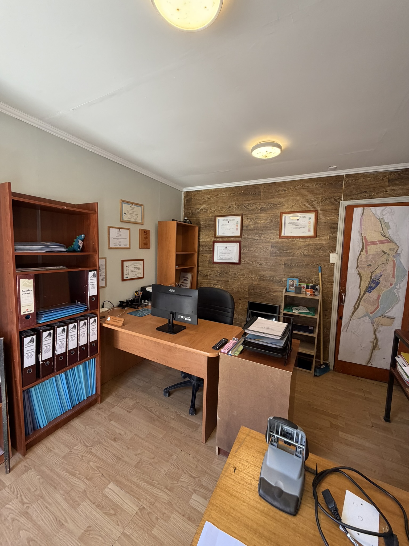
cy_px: 273
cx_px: 204
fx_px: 221
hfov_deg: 85.7
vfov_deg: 102.1
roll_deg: -1.9
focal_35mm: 14
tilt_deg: -5.6
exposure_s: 1/113
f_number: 2.2
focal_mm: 2.22
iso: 320
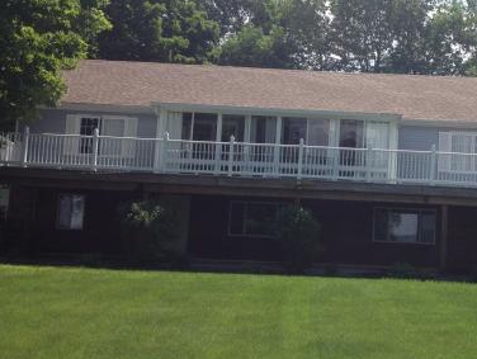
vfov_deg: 27.1
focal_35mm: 54
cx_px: 367
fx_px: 745
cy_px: 173
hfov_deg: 34.6
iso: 50
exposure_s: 1/1314
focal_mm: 4.28
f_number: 2.4
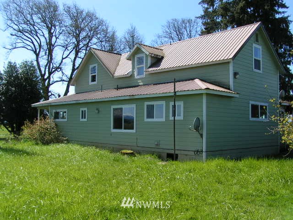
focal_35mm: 38
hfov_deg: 49.0
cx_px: 146
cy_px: 110
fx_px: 322
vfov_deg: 37.7
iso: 50
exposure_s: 1/250
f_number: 5.6
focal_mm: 5.8
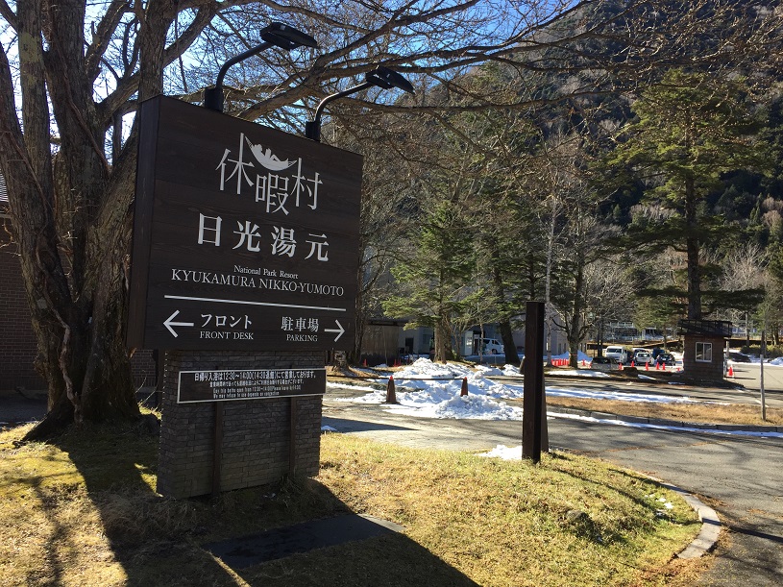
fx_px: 656
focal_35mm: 29
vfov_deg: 48.2
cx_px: 392
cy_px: 294
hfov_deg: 61.7
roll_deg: -3.5
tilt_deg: +4.5
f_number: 2.2
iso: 32
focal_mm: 4.15
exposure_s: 1/534
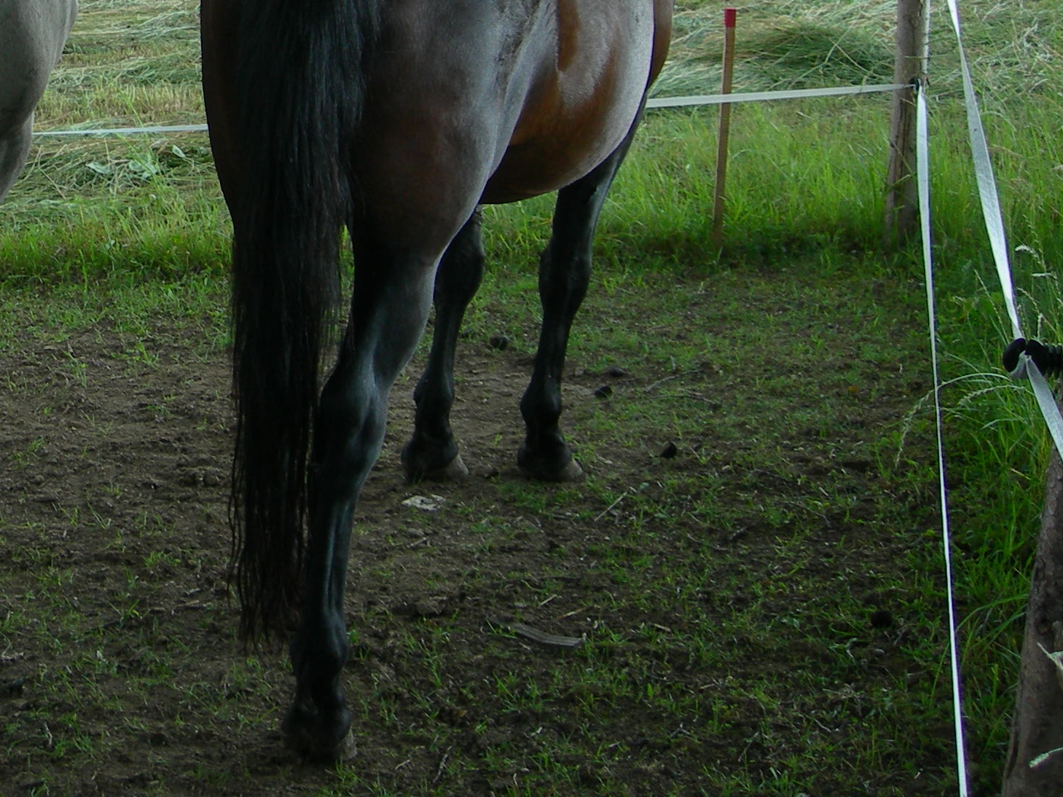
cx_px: -55
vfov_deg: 18.0
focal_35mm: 80
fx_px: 2456
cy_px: 8
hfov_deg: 23.2
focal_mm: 7.8
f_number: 2.8
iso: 50
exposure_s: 1/68.4
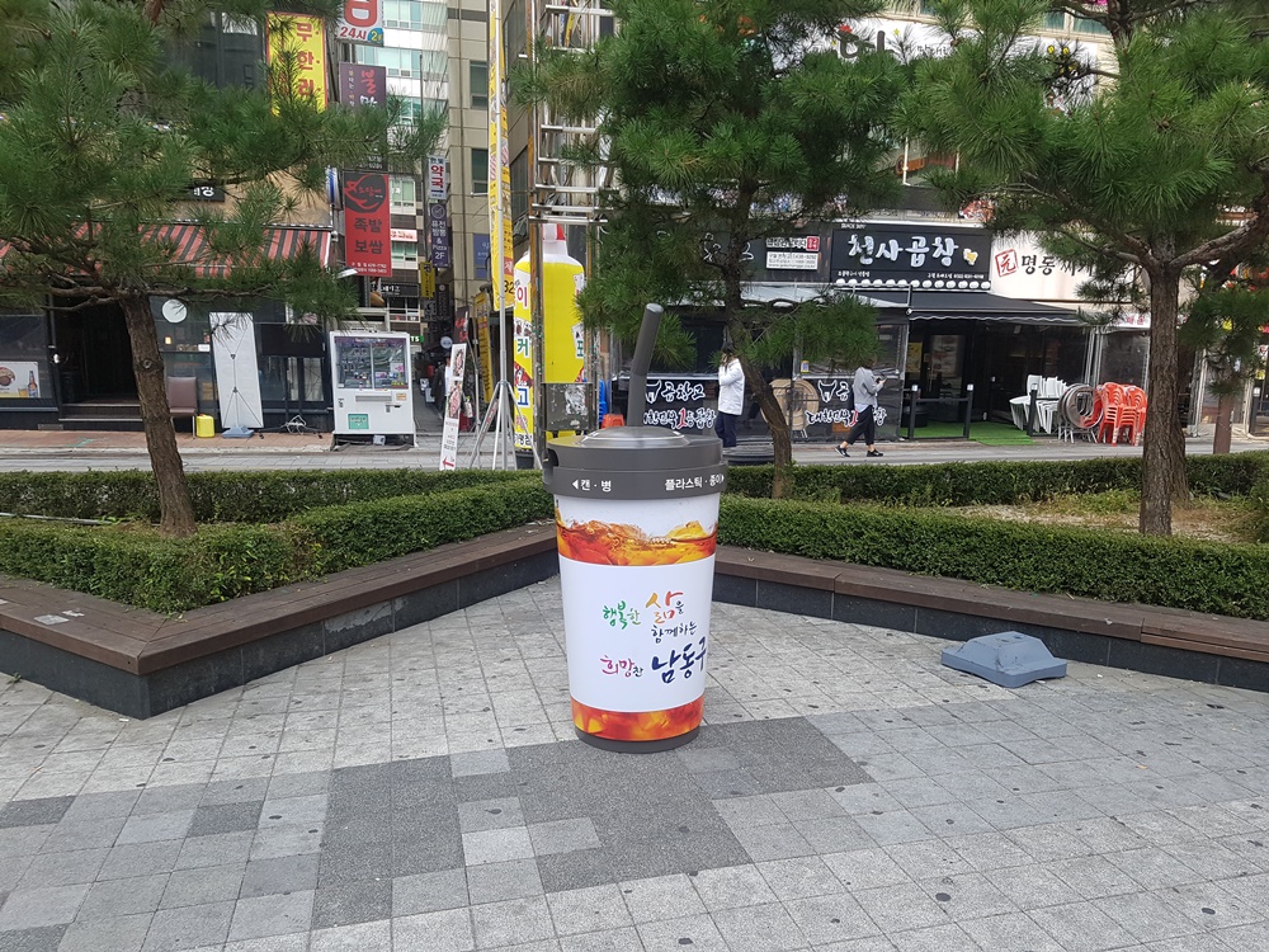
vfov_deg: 53.1
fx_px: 953
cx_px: 634
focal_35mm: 26
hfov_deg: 67.3
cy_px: 476
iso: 50
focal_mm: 4.2
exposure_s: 1/688
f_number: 1.7
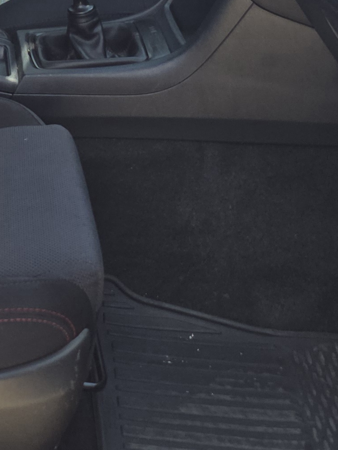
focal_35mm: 91
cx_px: -8
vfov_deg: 20.4
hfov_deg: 15.9
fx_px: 1185
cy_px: -61
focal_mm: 6.3
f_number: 1.7
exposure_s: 1/435
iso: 12
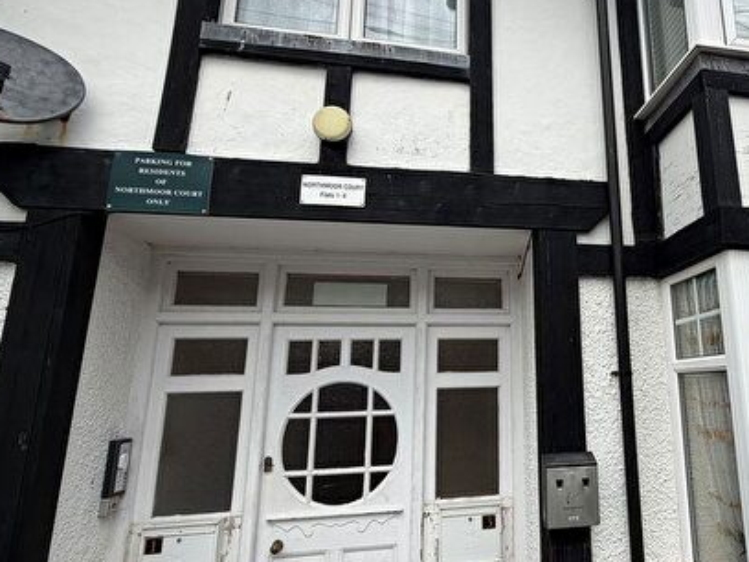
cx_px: 534
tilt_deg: +13.5
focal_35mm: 24
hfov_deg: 68.3
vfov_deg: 56.8
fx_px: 519
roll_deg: +1.5
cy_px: 267
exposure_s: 1/770
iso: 25
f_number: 2.2
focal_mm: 2.22
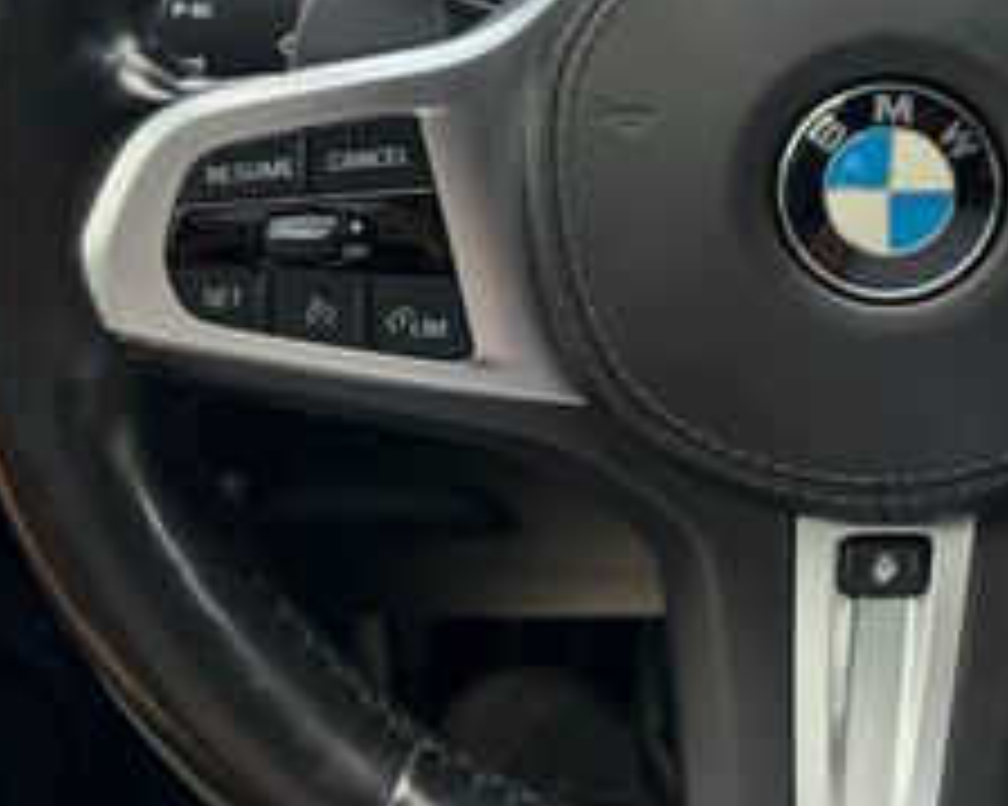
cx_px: 1386
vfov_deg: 22.0
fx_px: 1998
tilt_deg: -23.4
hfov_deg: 24.0
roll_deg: -2.1
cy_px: 18
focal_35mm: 67
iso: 100
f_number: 1.78
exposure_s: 1/383
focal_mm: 6.76
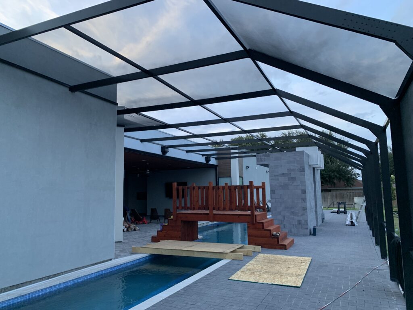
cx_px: 206
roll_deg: +0.5
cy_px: 155
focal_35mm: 26
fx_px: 310
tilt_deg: +5.5
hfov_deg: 67.3
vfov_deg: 53.1
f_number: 1.8
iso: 100
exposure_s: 1/81
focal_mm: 4.25
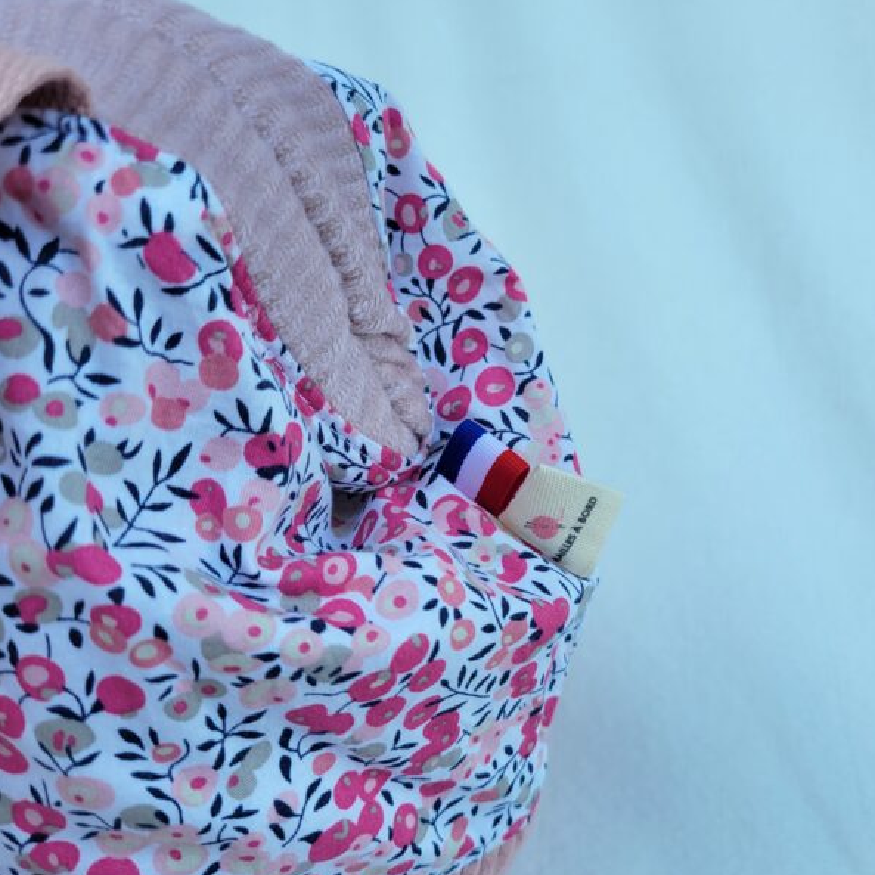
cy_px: 491
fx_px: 887
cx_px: 440
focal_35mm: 31
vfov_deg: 52.4
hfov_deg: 52.5
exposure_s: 1/132
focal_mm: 5.4
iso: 40
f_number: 1.8
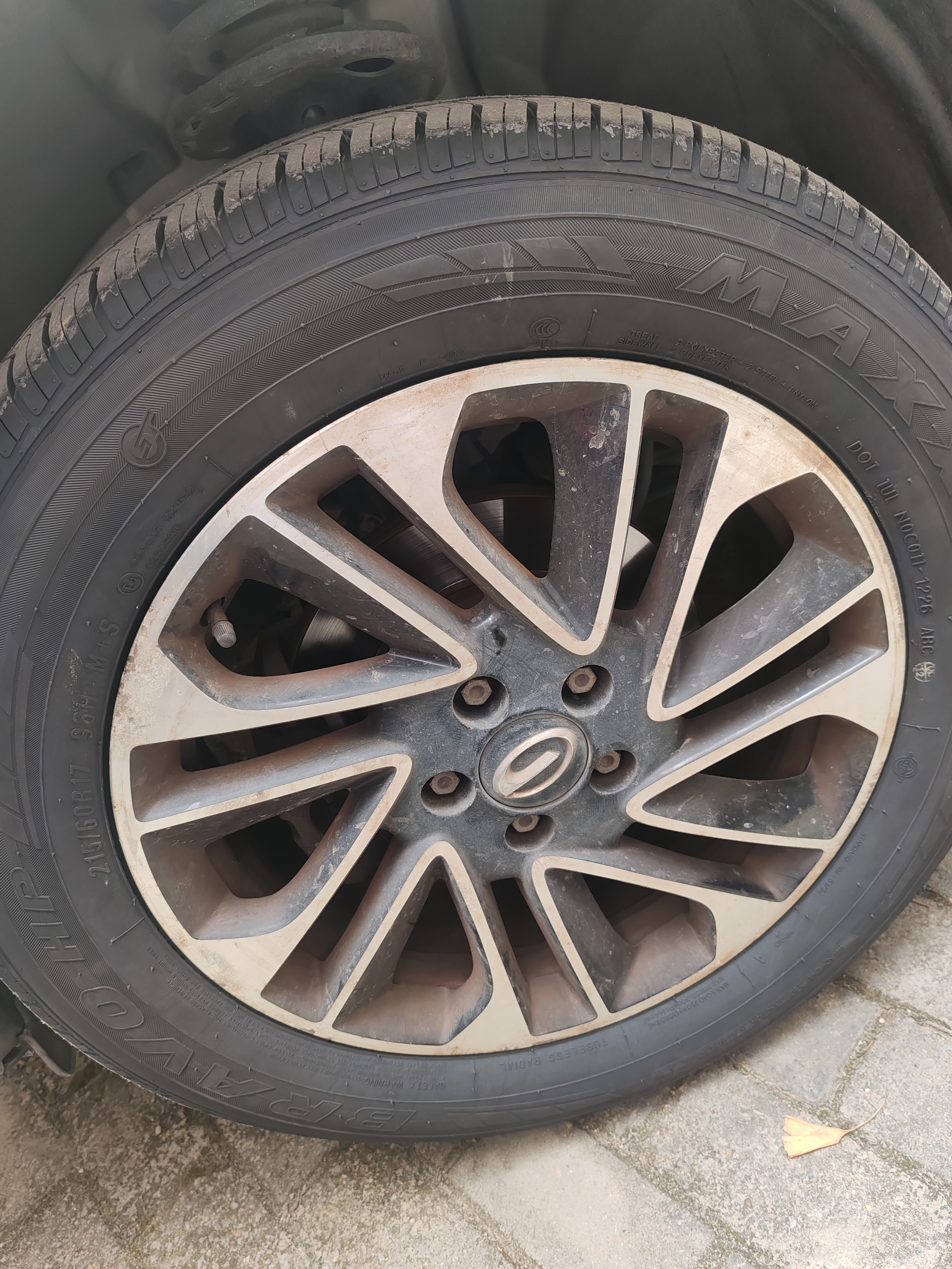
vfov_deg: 65.3
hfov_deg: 51.4
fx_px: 990
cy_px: 634
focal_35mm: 27
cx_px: 476
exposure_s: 1/100
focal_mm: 6.12
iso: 320
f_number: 1.9
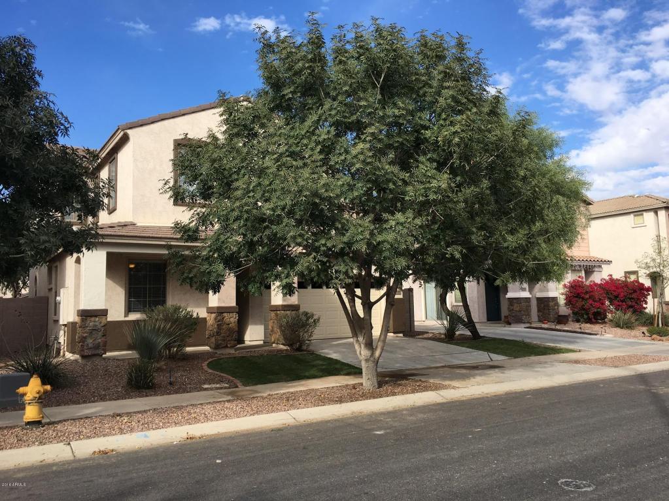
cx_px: 334
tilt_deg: +7.1
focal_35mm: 29
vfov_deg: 48.2
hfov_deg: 61.7
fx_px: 560
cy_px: 250
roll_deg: +0.8
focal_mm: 4.15
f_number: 2.2
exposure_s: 1/962
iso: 25
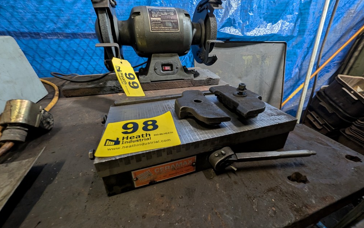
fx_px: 129
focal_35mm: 13
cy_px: 108
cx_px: 183
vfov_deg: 82.8
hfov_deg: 109.4
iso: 147
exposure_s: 1/24
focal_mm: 2.02
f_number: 1.7
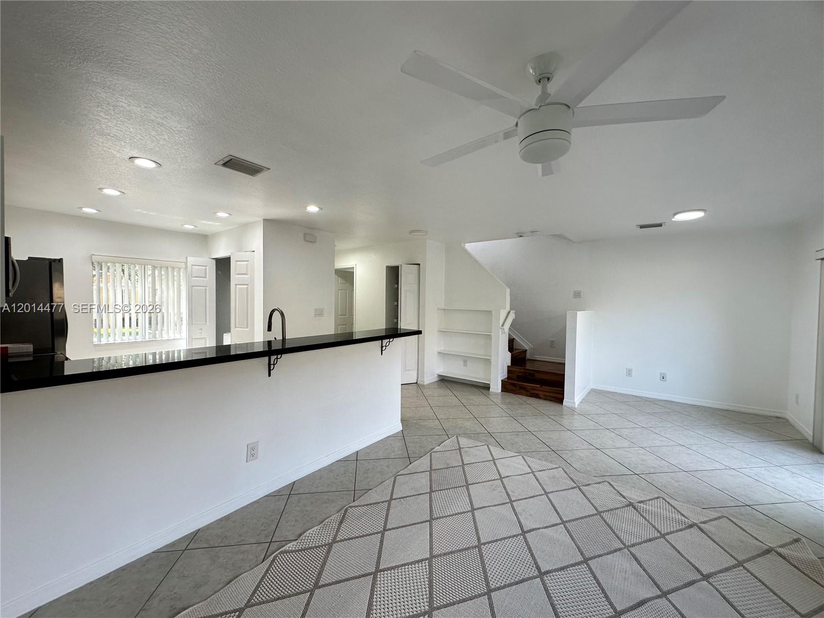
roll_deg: -1.4
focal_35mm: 14
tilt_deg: +0.7
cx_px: 412
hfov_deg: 102.1
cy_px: 309
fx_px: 333
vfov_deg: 85.7
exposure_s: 1/120
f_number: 2.2
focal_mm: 2.22
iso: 160
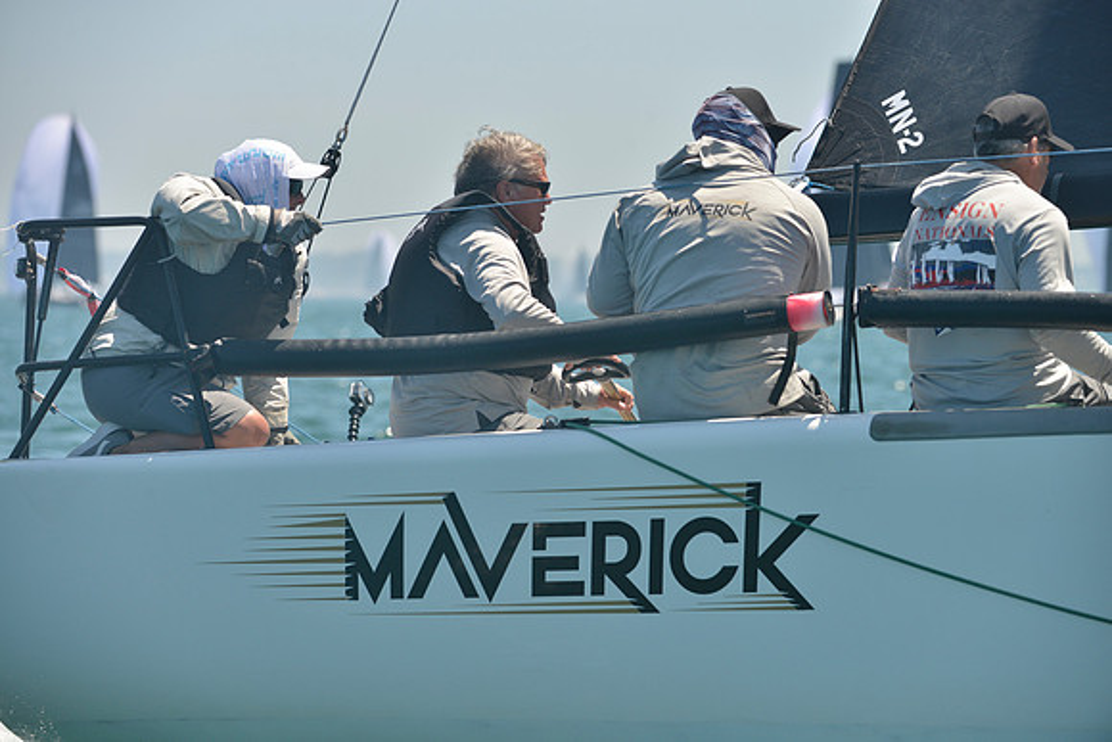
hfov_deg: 10.3
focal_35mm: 200
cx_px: 556
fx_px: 6179
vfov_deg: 6.9
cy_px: 371
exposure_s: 1/1000
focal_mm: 200
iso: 280
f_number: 6.3
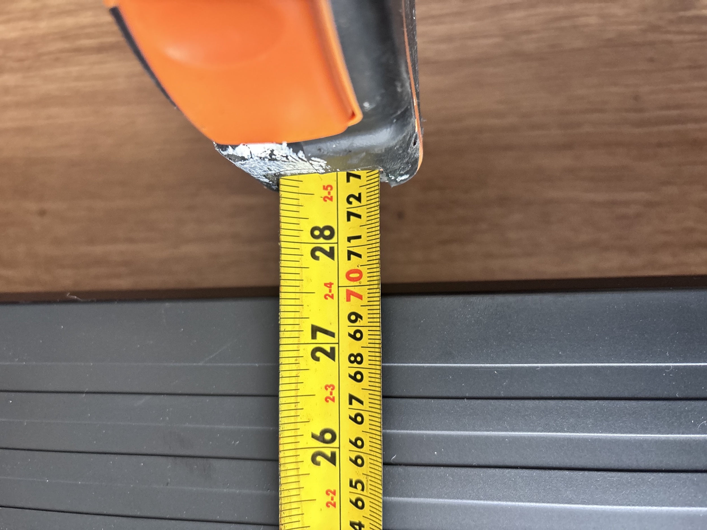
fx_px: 531
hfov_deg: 67.3
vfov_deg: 53.1
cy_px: 265
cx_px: 354
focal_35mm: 26
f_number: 1.6
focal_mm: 5.96
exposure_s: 1/60
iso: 400
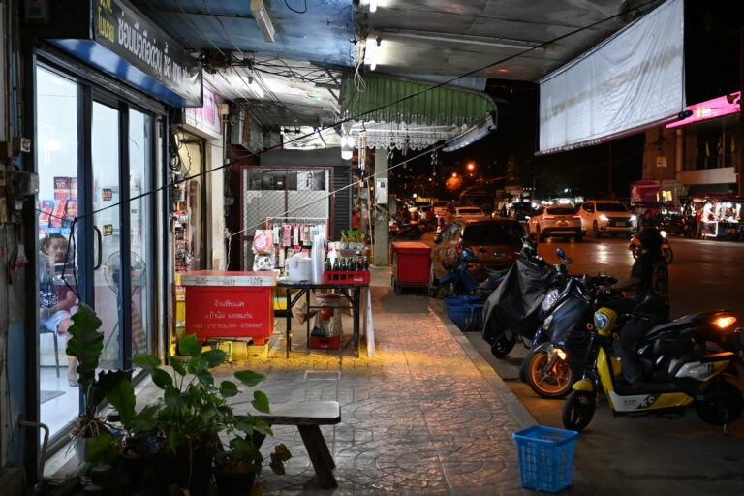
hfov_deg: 46.4
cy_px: 248
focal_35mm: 42
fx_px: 868
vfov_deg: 31.9
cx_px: 372
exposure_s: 1/125
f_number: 2.8
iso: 1400
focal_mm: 28
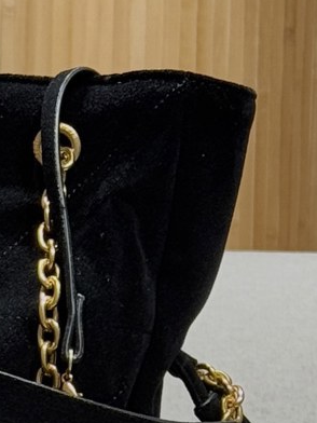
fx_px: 2991
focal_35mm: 245
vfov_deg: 8.0
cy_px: 428
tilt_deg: -2.7
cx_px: -219
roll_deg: -1.3
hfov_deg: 6.0
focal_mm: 6.76
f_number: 1.78
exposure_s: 1/50
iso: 64
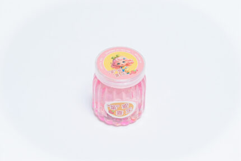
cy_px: 80
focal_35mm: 64
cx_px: 120
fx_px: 429
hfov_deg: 31.4
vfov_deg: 21.3
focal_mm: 43
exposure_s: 1/640
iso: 3200
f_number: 4.5
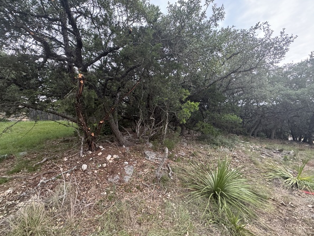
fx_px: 136
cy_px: 119
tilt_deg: -2.7
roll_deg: +2.5
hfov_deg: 98.1
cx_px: 152
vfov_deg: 81.8
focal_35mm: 15
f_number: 2.2
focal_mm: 2.22
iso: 200
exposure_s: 1/99
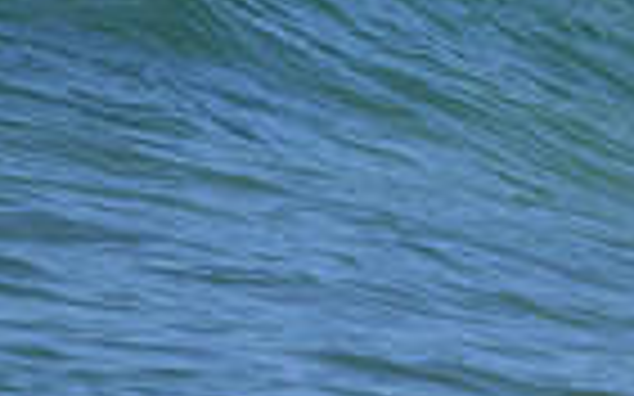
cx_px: 1299
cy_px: -214
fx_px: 52247
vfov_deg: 0.4
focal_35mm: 3025
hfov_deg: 0.7
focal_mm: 720
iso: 900
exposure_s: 1/2000
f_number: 11
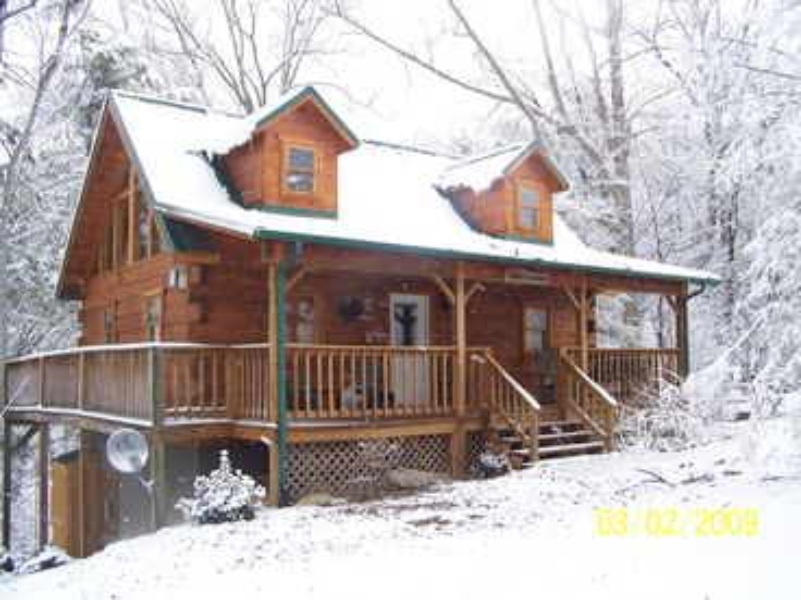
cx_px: 400
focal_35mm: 36
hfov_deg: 51.4
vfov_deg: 39.7
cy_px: 300
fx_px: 833
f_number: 3.6
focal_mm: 5.85
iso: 64
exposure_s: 1/125
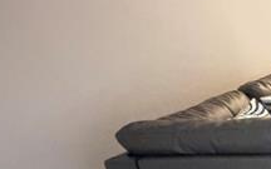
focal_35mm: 55
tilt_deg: -14.3
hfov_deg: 22.0
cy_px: 95
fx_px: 406
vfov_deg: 23.5
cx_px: 491
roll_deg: +2.2
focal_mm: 2.22
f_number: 2.2
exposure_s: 1/30
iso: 1600
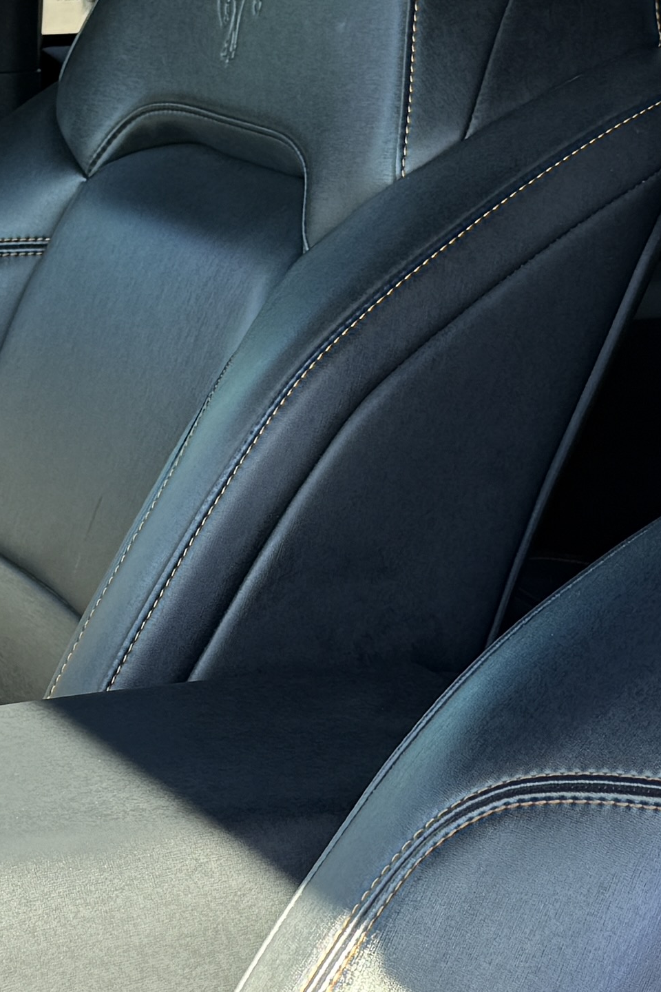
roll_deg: -2.9
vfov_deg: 20.6
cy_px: 412
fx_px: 2726
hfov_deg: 13.6
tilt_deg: -15.1
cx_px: 14
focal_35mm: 99
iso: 80
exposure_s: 1/246
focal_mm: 6.76
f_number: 1.78
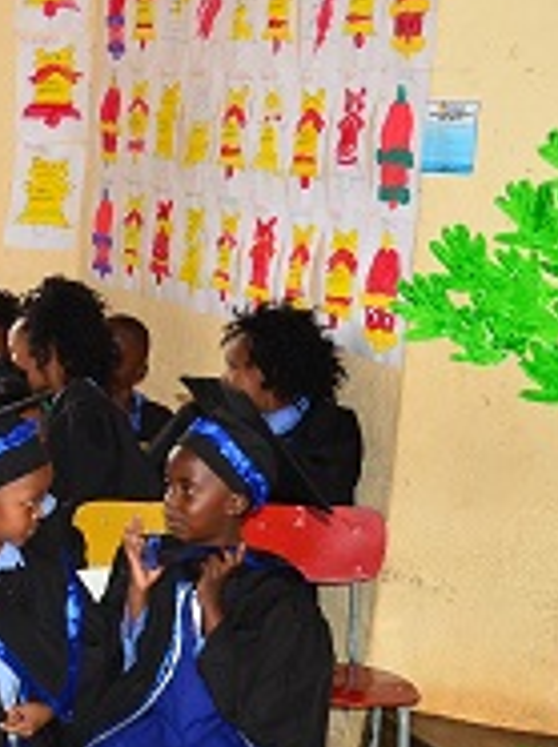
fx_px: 2348
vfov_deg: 18.0
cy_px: 528
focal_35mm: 109
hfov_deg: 12.4
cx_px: -446
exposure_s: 1/60
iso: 640
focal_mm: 22
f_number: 4.5
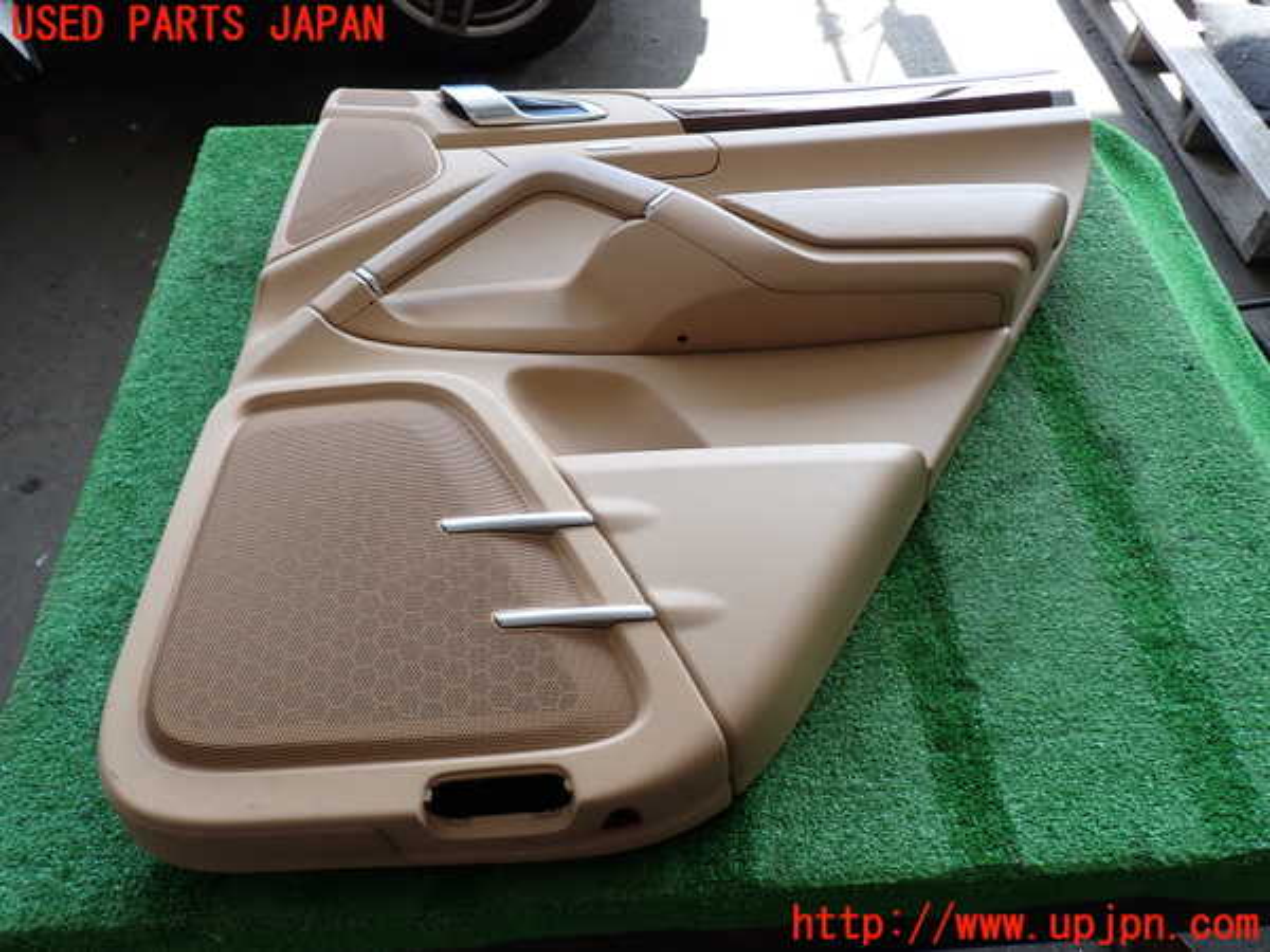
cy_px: 476
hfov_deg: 69.4
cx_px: 635
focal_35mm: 25
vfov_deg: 54.9
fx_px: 917
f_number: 2.8
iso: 100
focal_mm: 4.5
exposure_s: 1/125
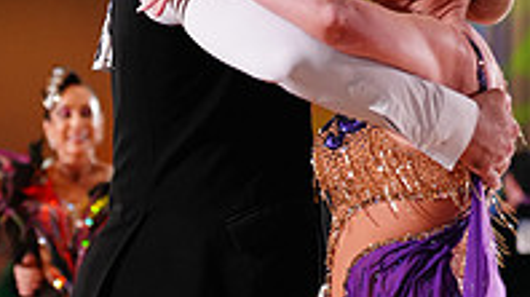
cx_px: 202
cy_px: 444
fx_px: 3019
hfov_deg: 10.0
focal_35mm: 215
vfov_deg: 5.6
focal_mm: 70
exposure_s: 1/500
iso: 2000
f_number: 2.8
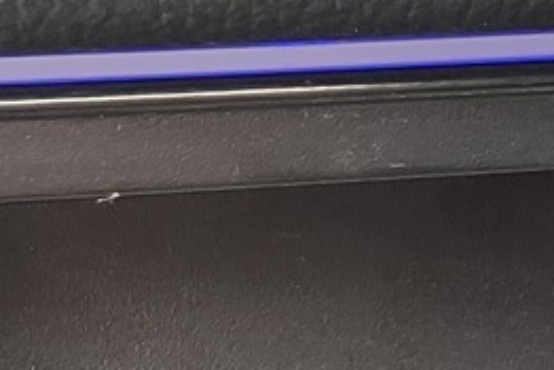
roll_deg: +2.4
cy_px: 402
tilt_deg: -16.5
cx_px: 1506
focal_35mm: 160
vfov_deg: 8.5
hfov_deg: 10.3
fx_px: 2463
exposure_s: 1/50
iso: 100
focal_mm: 3.99
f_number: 1.8
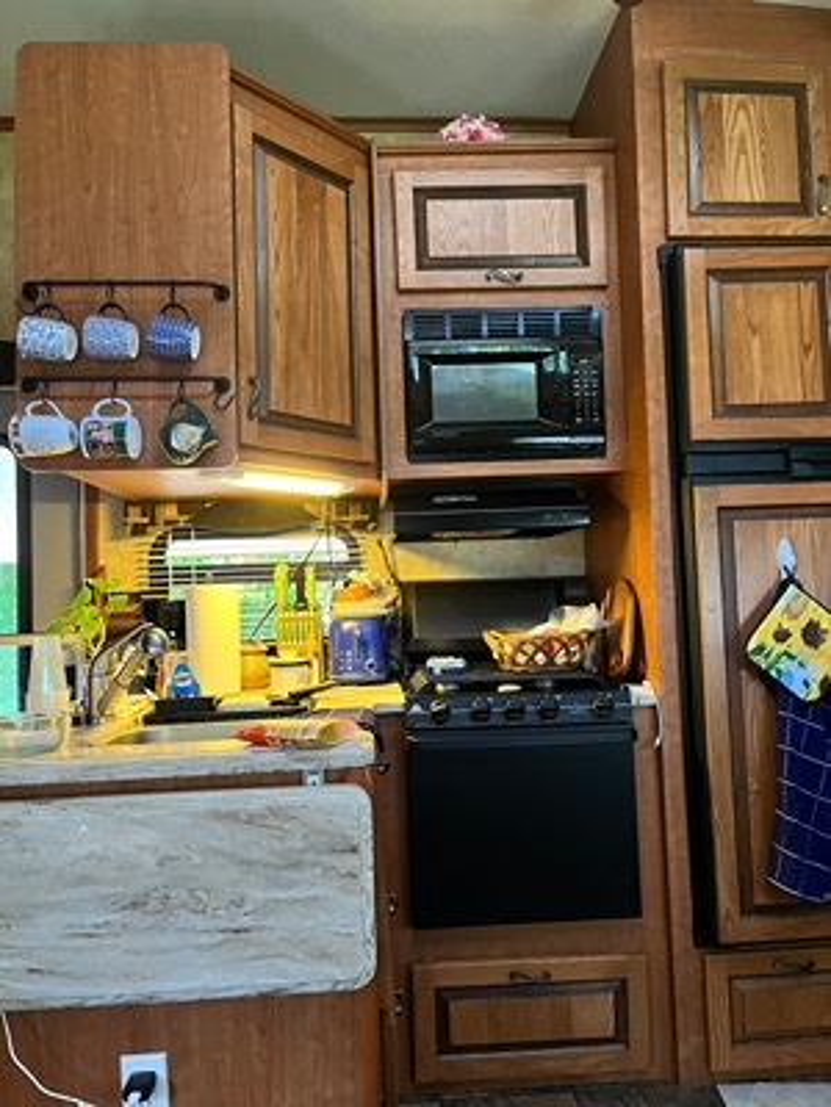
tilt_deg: +1.3
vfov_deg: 67.3
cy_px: 554
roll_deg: +1.5
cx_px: 416
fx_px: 832
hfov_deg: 53.1
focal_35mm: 26
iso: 500
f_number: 1.6
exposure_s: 1/43
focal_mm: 5.1
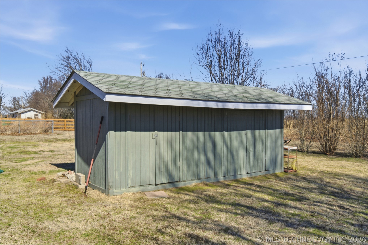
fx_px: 327
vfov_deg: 41.1
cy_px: 122
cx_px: 184
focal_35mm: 32
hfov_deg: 58.7
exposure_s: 1/8000
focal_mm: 32
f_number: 11
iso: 800
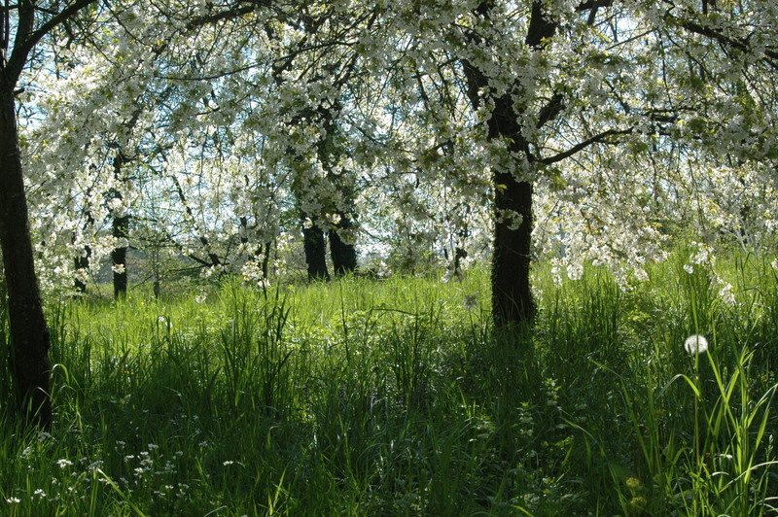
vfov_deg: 26.4
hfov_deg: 38.9
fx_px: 1101
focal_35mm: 51
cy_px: 258
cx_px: 389
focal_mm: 34
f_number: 9
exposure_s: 1/320
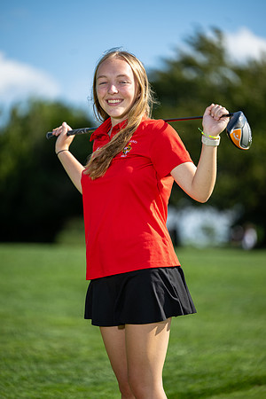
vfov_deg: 12.8
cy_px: 200
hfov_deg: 8.6
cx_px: 133
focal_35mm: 160
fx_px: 1773
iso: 80
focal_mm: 160
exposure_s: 1/800
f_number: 2.8
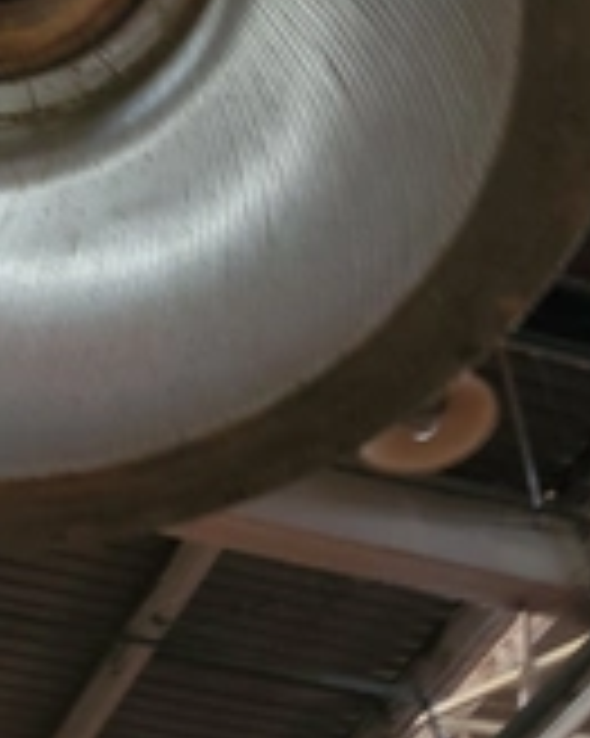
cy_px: 72
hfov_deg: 23.8
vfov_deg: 29.2
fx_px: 1355
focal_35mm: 62
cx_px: 50
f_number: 1.5
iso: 125
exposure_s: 1/10
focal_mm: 4.3
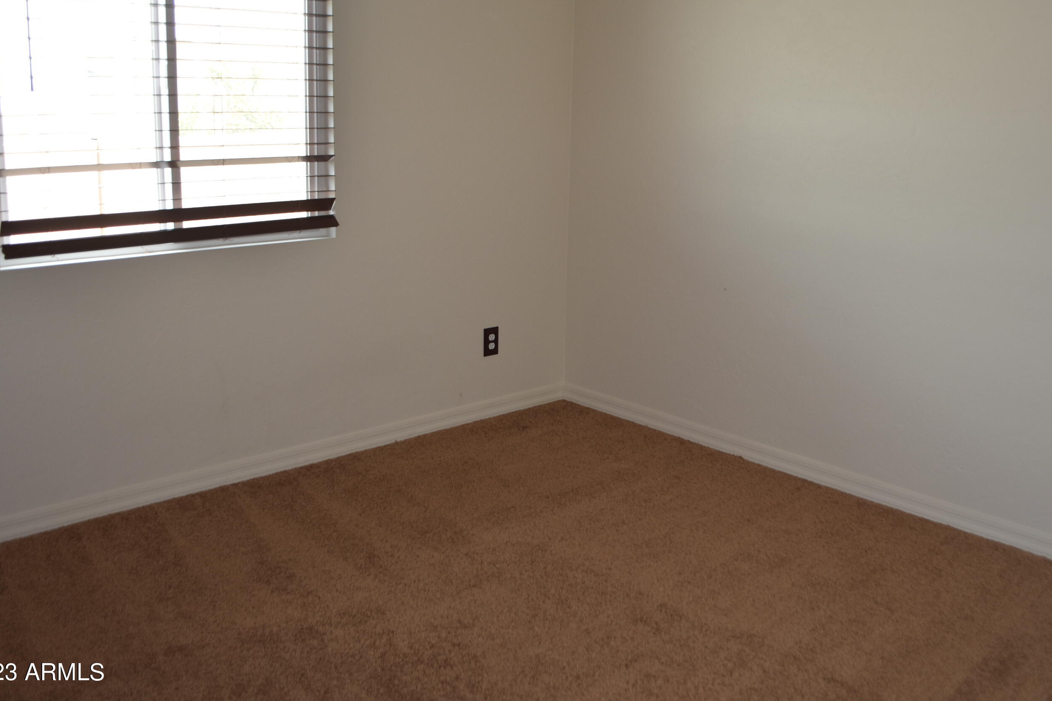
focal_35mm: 36
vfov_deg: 36.8
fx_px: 1052
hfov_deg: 53.0
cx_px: 594
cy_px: 290
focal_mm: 20
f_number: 4
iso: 250
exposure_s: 1/60
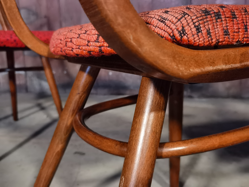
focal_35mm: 37
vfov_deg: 38.7
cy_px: 94
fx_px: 266
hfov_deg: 50.1
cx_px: 124
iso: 1250
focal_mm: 6.71
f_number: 1.9
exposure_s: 1/100
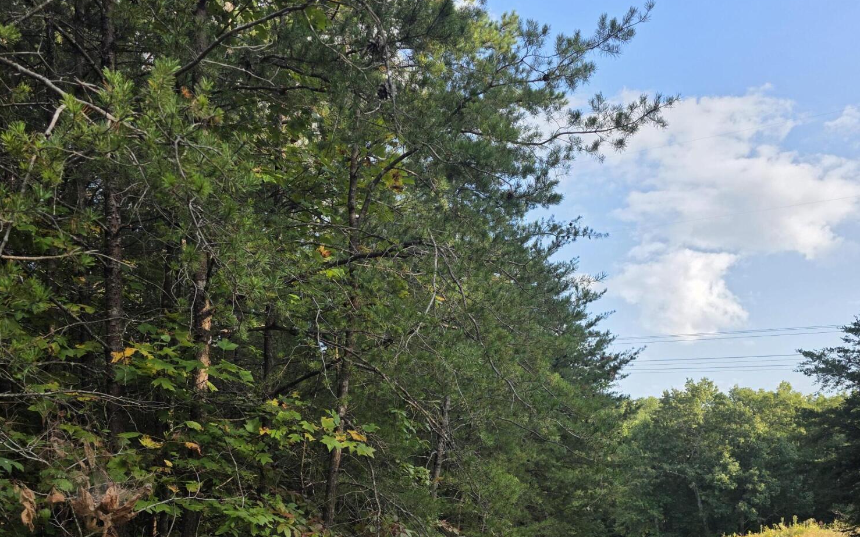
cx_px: 425
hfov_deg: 58.2
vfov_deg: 36.2
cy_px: 471
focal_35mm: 33
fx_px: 773
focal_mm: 6.3
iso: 80
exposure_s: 1/1962
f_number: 1.7
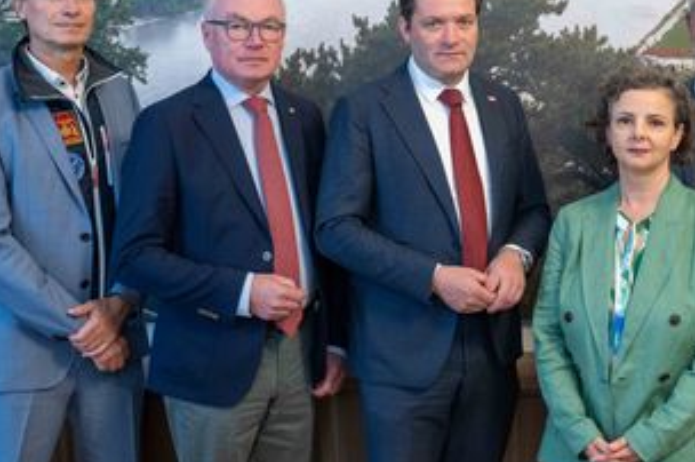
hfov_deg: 31.1
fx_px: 1234
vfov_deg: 21.2
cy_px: 182
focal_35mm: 64
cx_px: 487
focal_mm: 38
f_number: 2.8
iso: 1250
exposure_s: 1/125
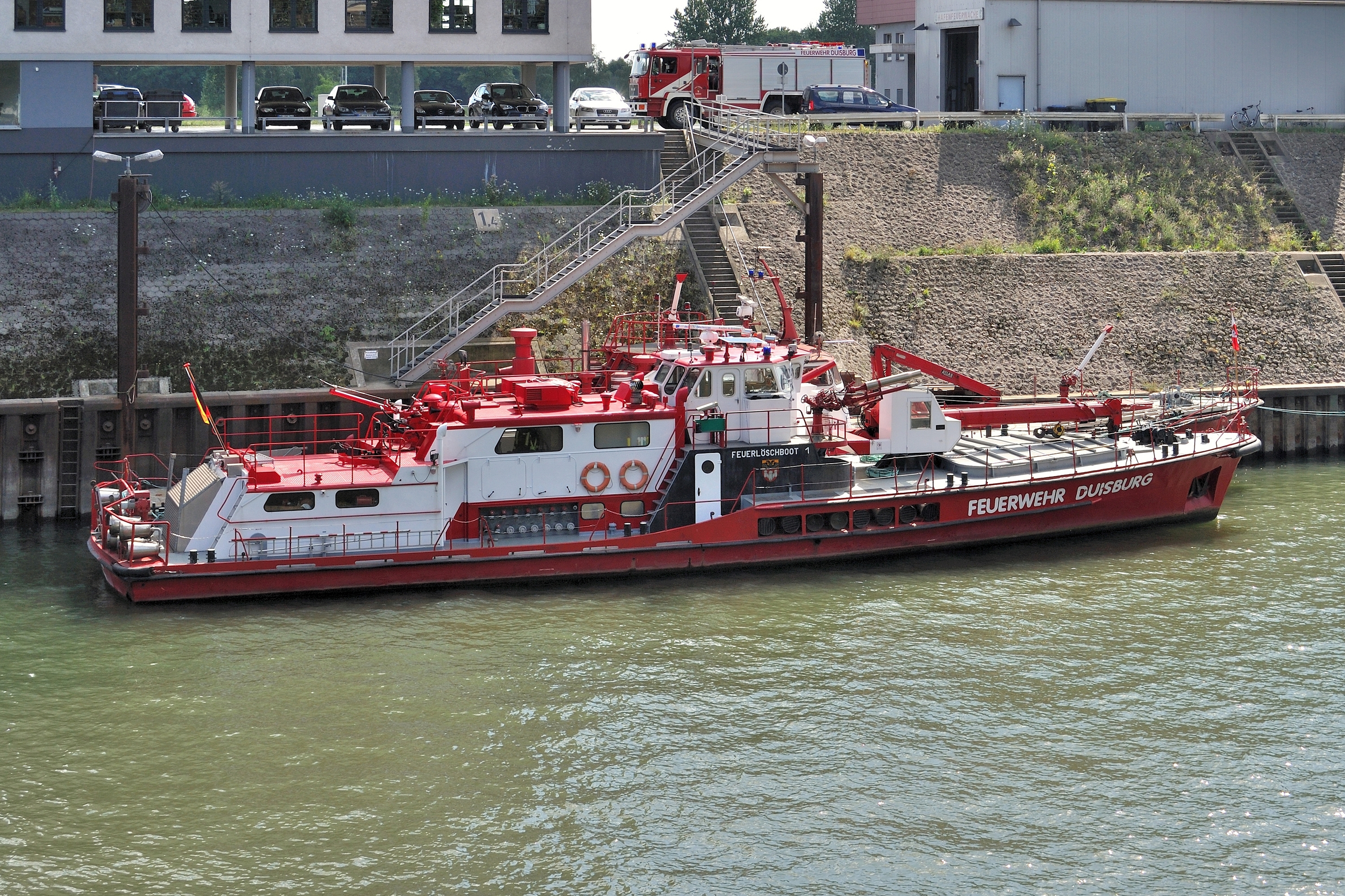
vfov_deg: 22.6
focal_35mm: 60
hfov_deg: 33.4
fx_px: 2241
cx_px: 672
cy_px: 448
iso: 100
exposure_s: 1/200
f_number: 7.1
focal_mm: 40
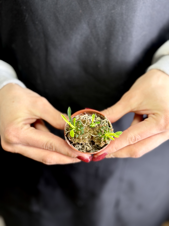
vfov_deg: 39.7
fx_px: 312
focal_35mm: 48
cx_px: 84
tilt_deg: -39.6
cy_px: 113
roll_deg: +1.2
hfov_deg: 30.3
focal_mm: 6.76
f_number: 1.78
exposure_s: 1/68
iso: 100
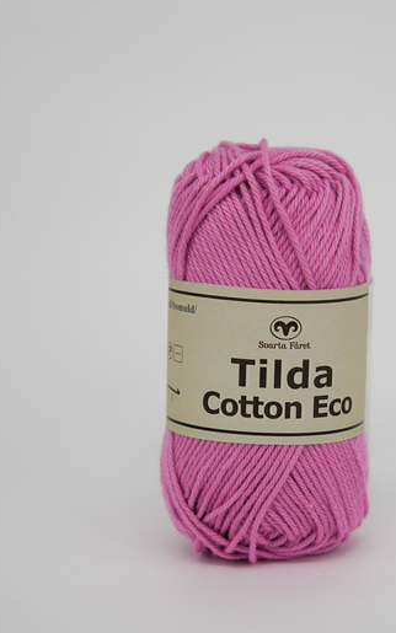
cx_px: 271
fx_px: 1450
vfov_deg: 24.6
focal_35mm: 84
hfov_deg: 15.5
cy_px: 371
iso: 200
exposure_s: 1/80
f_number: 5
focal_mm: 40
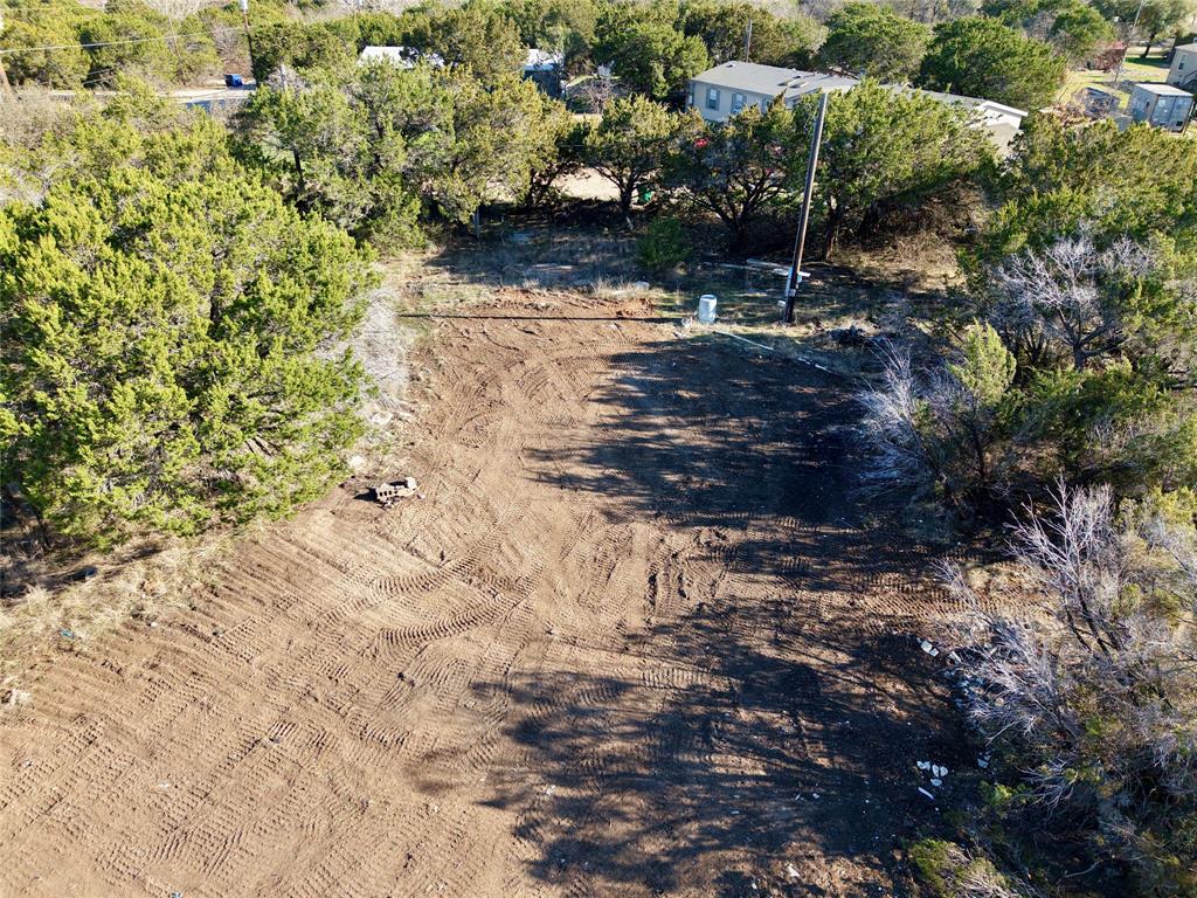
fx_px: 830
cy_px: 449
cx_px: 598
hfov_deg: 71.6
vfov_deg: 56.8
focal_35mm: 24
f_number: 1.8
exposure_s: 1/25
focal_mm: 8.7
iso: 100
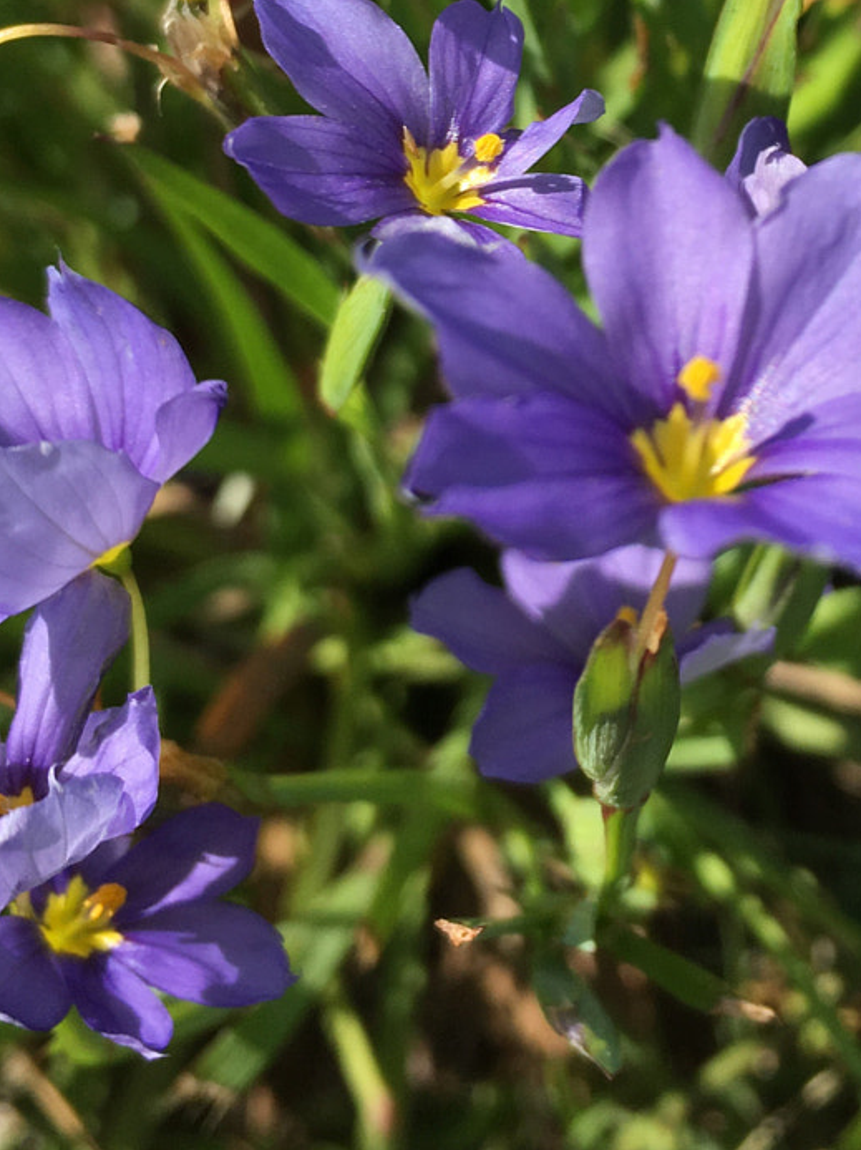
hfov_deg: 21.7
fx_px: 2224
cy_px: 194
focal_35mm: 67
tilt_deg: -58.5
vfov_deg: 28.2
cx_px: 659
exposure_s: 1/1166
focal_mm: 4.15
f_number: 2.2
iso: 25
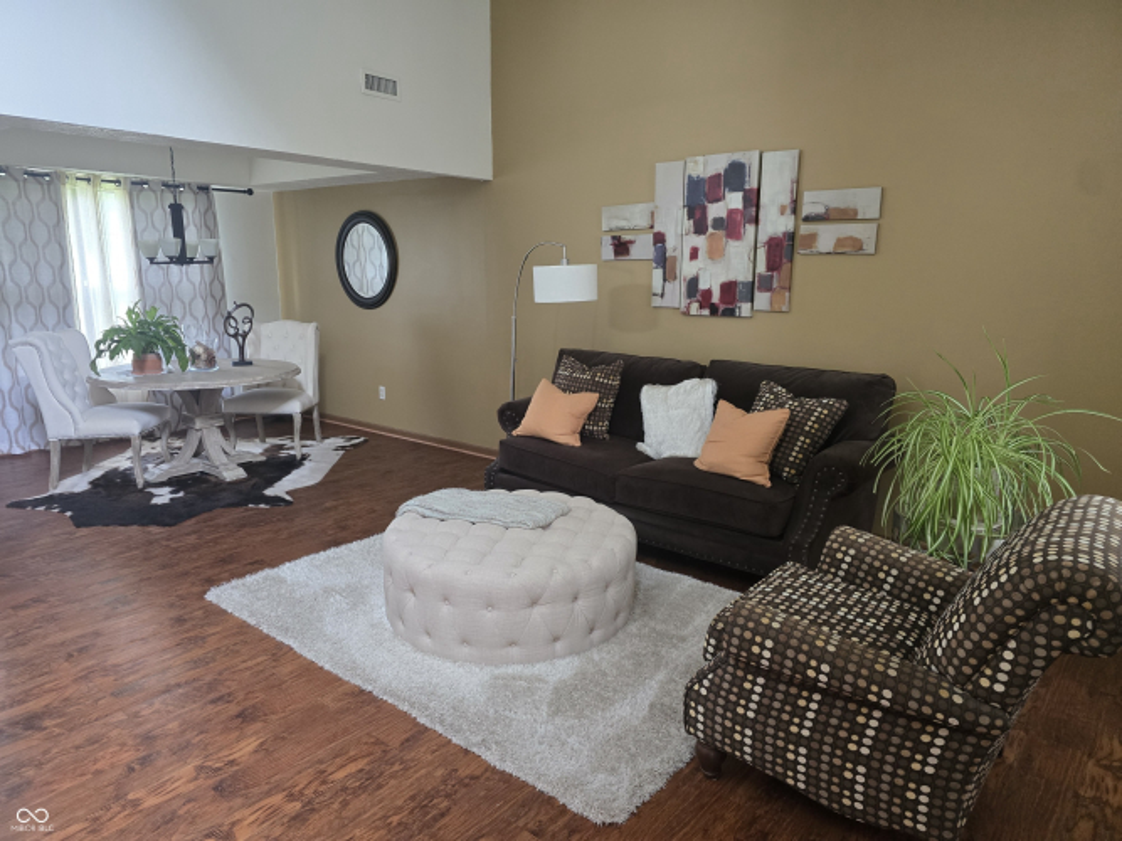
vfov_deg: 58.9
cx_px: 561
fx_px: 745
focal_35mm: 23
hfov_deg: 73.9
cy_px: 420
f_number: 1.7
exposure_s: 1/60
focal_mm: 6.3
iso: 500
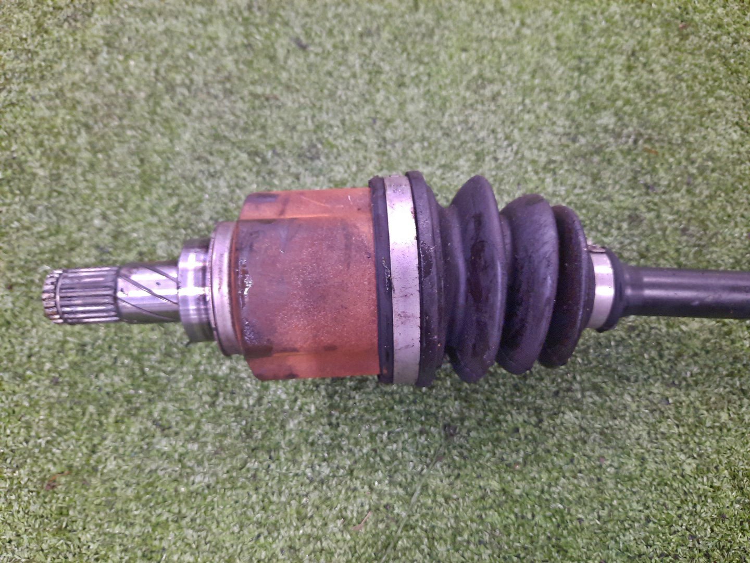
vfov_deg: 54.9
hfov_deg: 69.4
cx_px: 375
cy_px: 282
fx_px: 542
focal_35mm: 25
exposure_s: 1/25
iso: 411
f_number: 2
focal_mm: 4.6
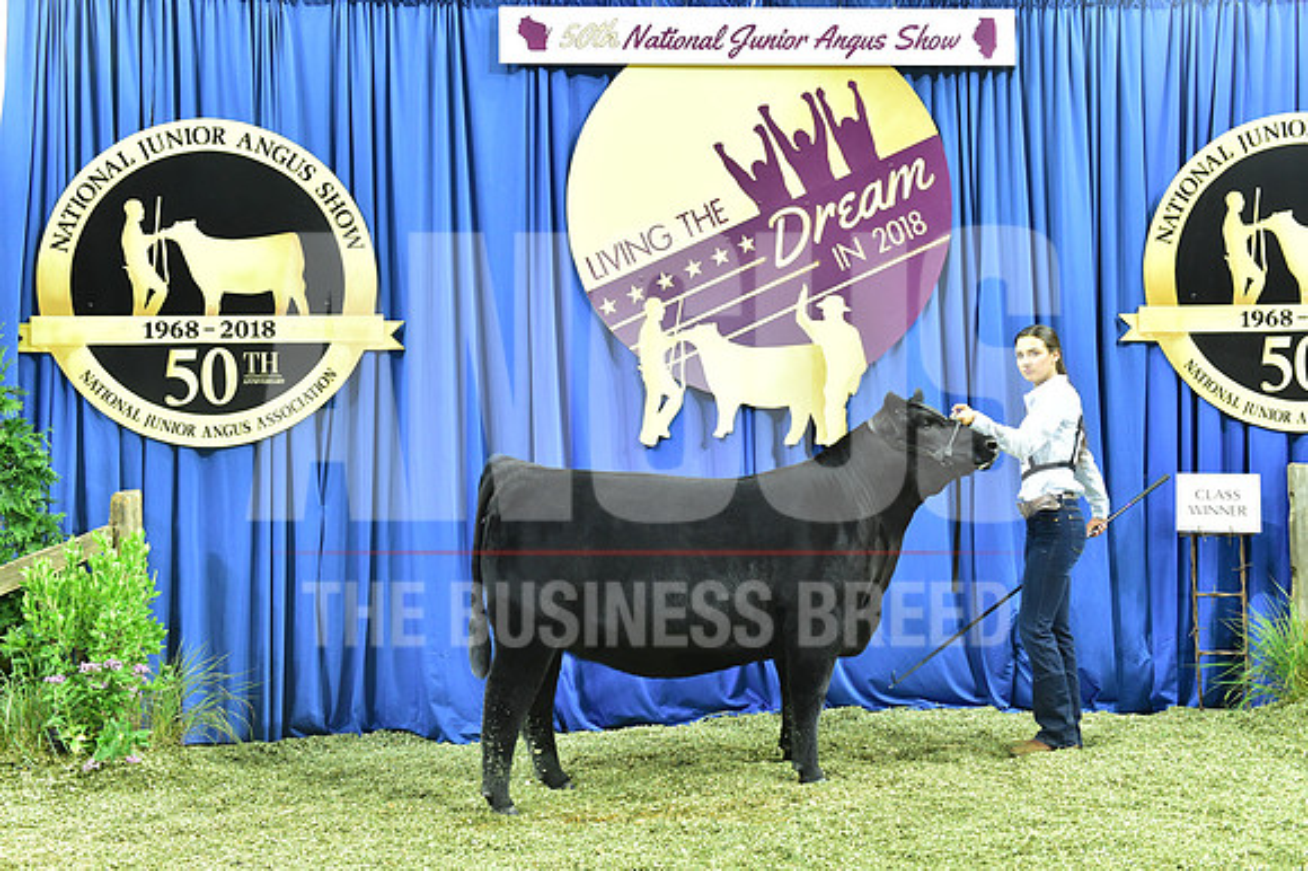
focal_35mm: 45
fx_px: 1634
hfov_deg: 43.6
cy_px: 436
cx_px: 654
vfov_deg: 29.8
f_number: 5
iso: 3200
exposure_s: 1/160
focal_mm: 45
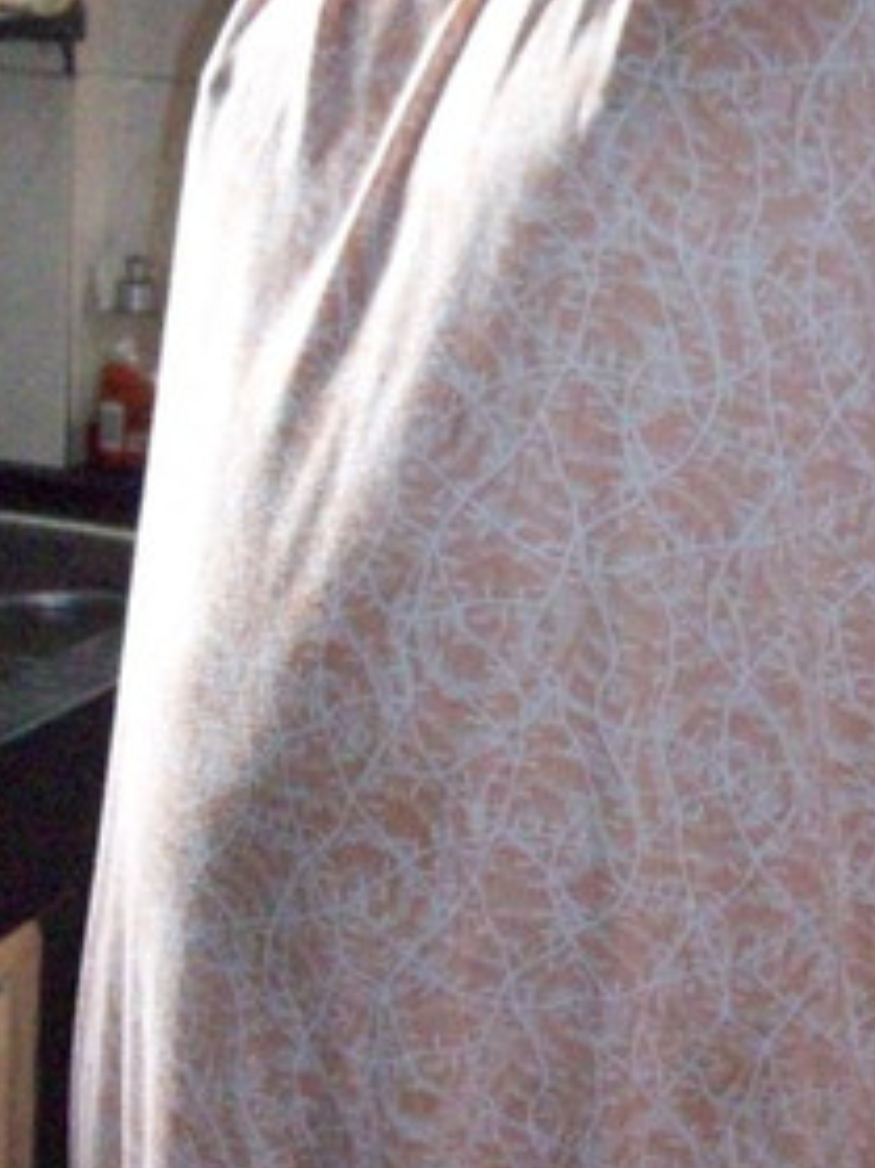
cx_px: 691
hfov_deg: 18.7
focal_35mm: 78
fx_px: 2631
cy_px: 858
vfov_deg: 24.8
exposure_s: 1/128
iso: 800
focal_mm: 5.7
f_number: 2.8
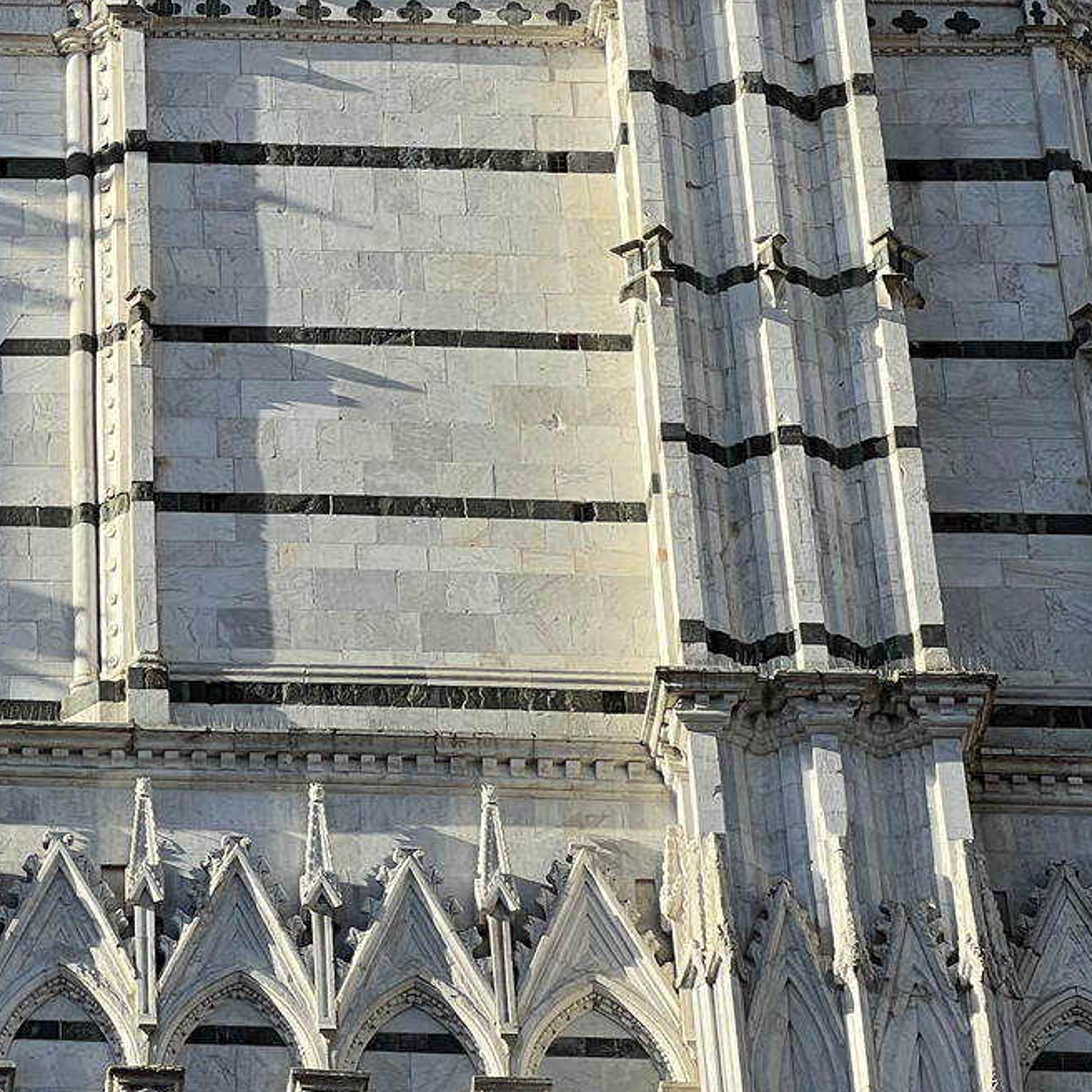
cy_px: 233
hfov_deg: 10.4
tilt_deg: +40.9
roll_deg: -1.7
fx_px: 5925
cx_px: -221
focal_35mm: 166
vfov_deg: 10.5
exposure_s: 1/392
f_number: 2.8
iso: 32
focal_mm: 9
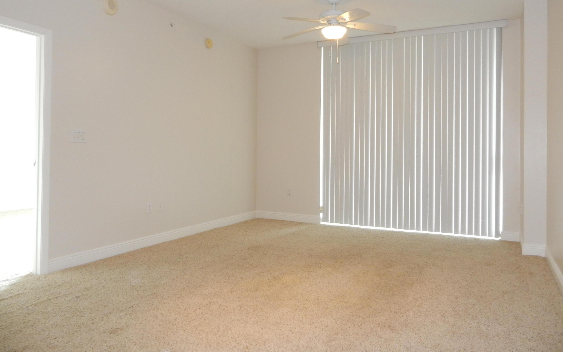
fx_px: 414
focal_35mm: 27
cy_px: 142
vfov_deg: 45.8
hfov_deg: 68.4
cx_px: 279
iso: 320
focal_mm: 4.5
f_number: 3.7
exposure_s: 1/30
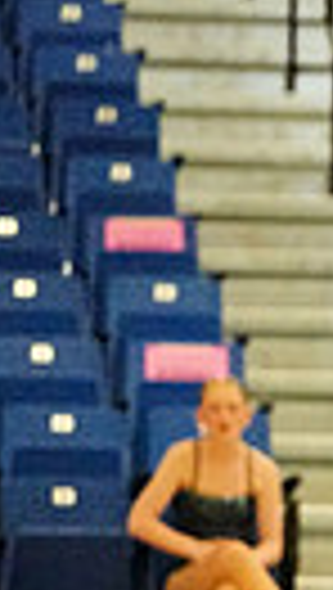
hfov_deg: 2.4
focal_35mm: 495
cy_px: 529
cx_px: 1184
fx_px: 7745
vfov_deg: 4.4
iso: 25600
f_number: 2.8
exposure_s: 1/1600
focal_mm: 107
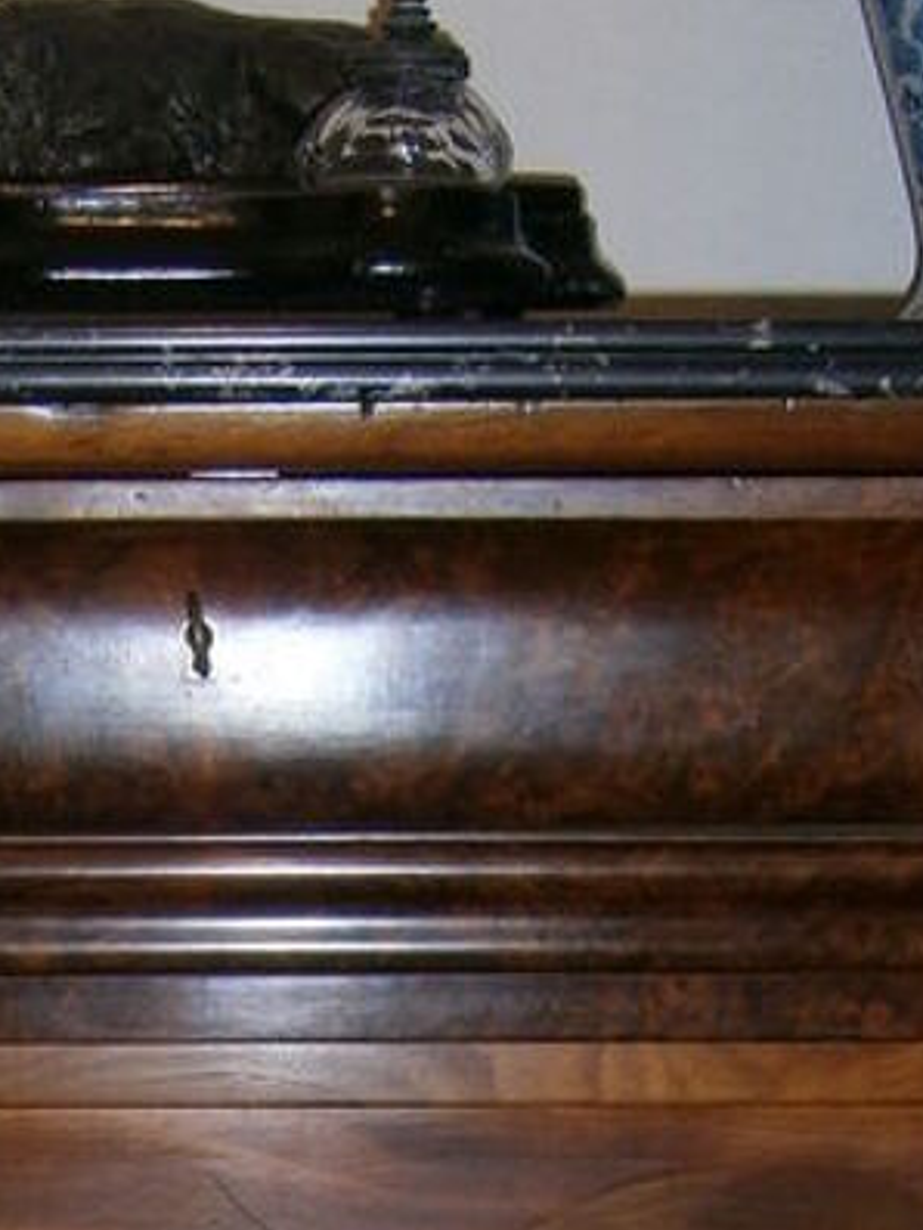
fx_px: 3695
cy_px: 1935
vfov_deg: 16.8
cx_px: 229
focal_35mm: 104
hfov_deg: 14.2
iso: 125
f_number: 2.9
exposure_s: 1/30
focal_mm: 5.5
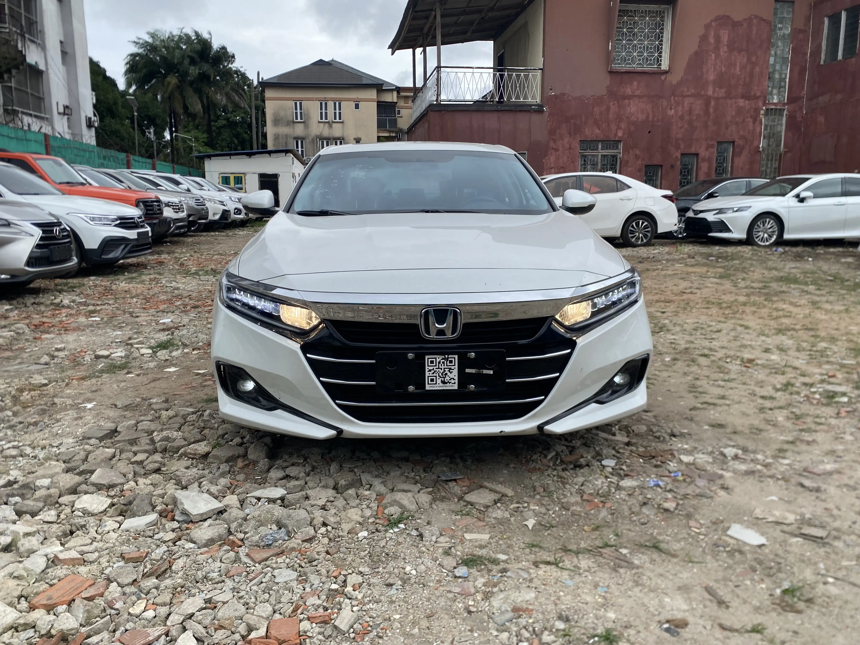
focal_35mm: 26
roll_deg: +0.7
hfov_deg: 67.3
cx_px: 430
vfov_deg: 53.1
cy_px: 322
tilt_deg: -11.4
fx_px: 646
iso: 32
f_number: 1.8
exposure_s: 1/1678
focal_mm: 4.25
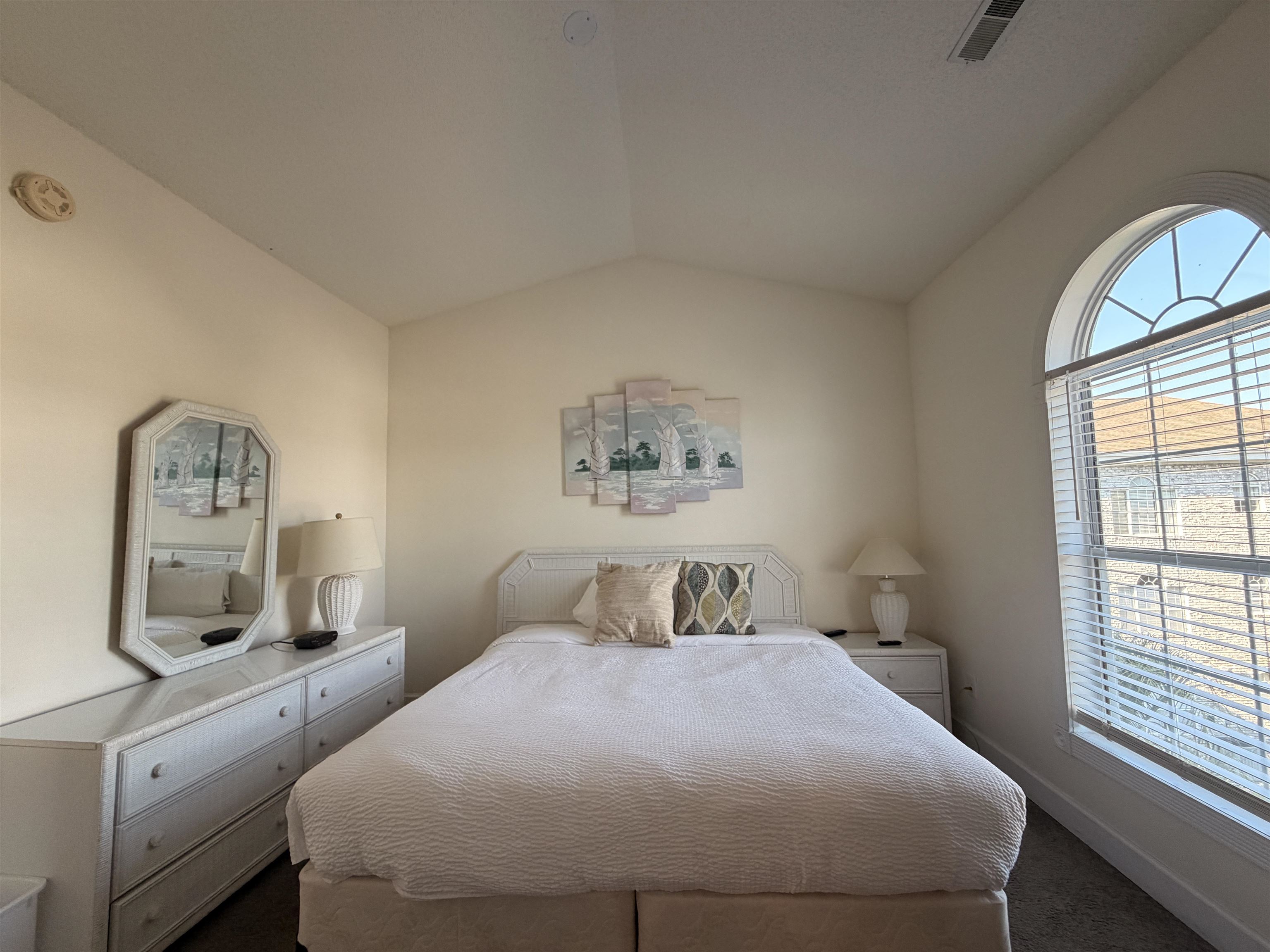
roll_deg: +0.6
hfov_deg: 102.1
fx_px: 514
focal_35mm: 14
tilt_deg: +5.0
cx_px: 635
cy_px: 476
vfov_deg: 85.7
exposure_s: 1/121
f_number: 2.2
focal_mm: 2.22
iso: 160
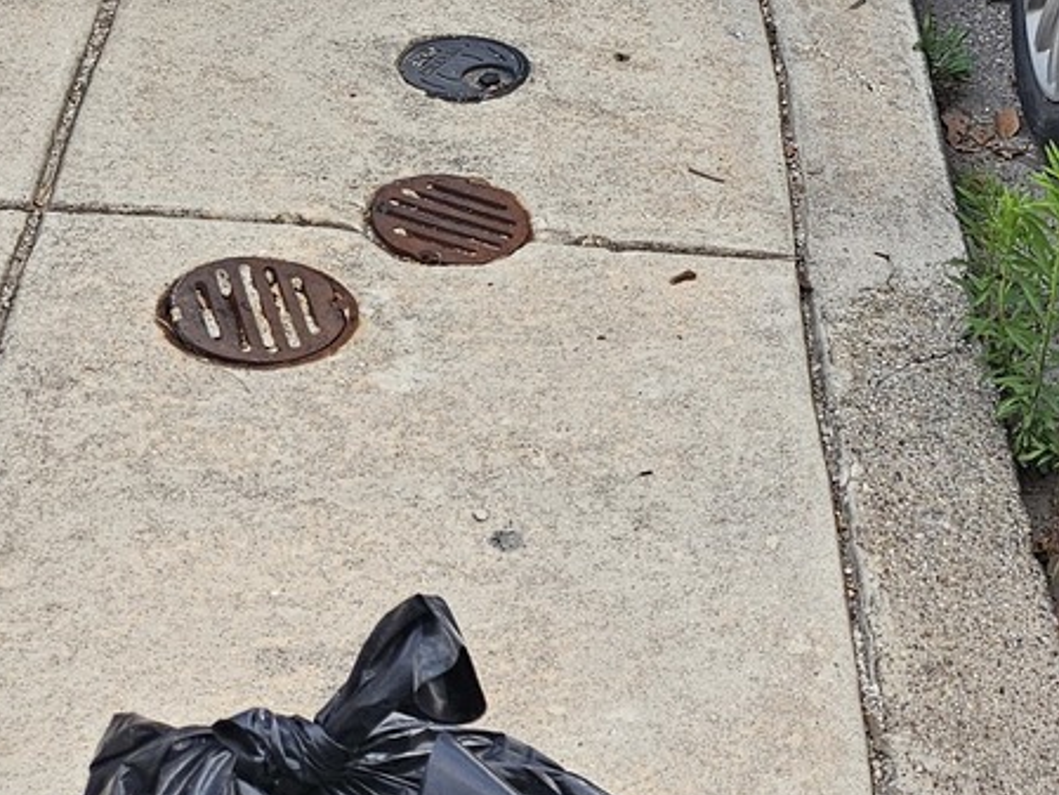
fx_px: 2509
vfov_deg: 17.0
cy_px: -212
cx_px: 1401
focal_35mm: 82
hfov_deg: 21.4
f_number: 1.8
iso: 100
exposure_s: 1/180
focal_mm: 5.4
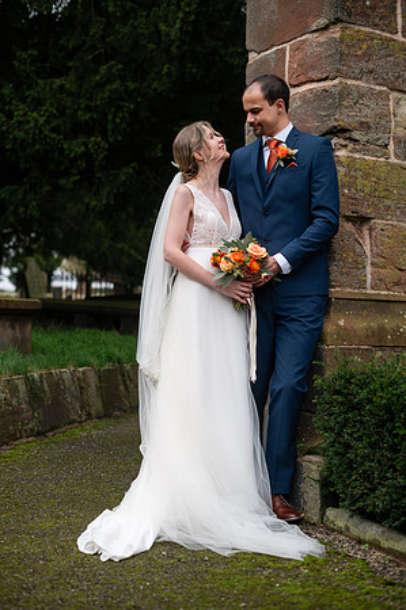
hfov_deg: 26.9
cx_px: 203
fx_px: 848
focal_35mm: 50
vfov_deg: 39.6
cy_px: 305
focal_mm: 50
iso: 400
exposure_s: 1/800
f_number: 2.8
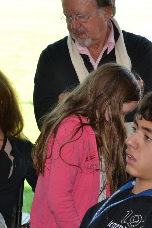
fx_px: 1075
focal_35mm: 170
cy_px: 114
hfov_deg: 8.1
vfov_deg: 12.1
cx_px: 32
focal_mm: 75
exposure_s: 1/100
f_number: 5.3
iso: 400
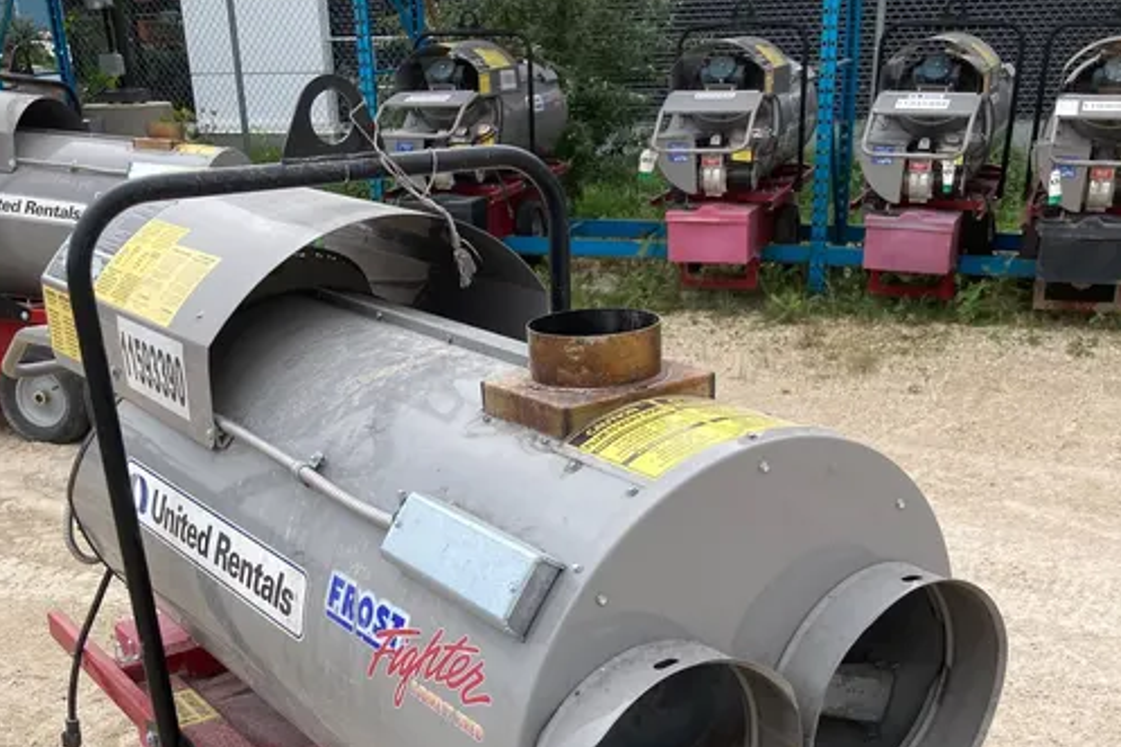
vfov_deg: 29.0
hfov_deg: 45.4
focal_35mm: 43
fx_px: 1338
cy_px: 757
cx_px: 546
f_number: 1.8
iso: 20
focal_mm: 3.99
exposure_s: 1/842
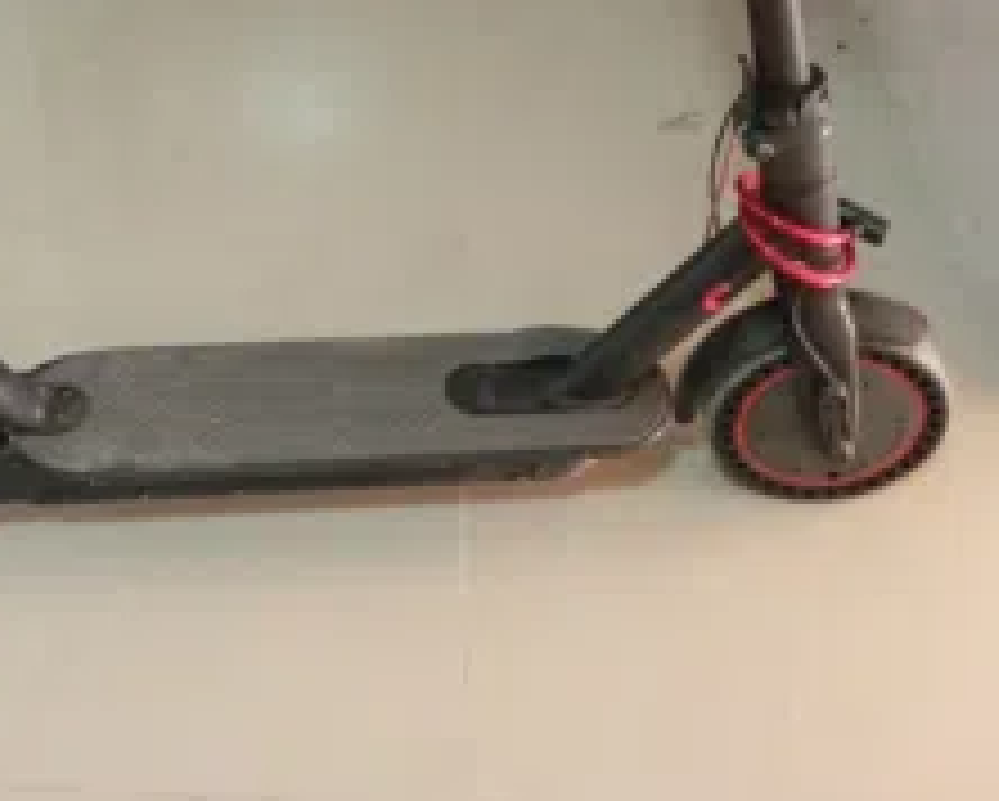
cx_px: 396
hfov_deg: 37.9
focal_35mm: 49
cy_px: -58
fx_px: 1450
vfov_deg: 28.3
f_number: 1.8
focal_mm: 4.22
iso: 2661
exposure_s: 1/25
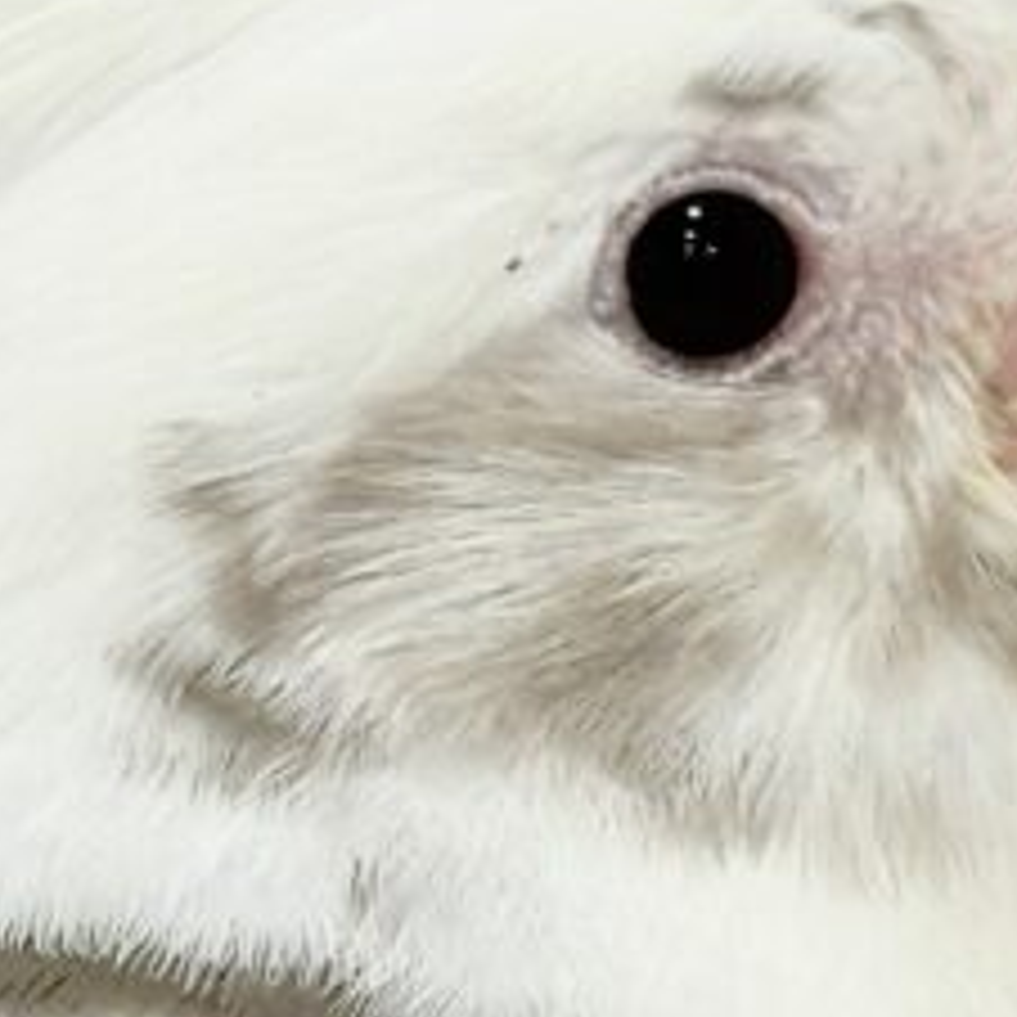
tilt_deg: -5.9
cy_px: 1534
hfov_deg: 7.1
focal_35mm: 244
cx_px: -144
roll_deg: +4.2
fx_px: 8110
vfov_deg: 7.1
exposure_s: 1/50
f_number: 1.6
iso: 50
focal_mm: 5.96
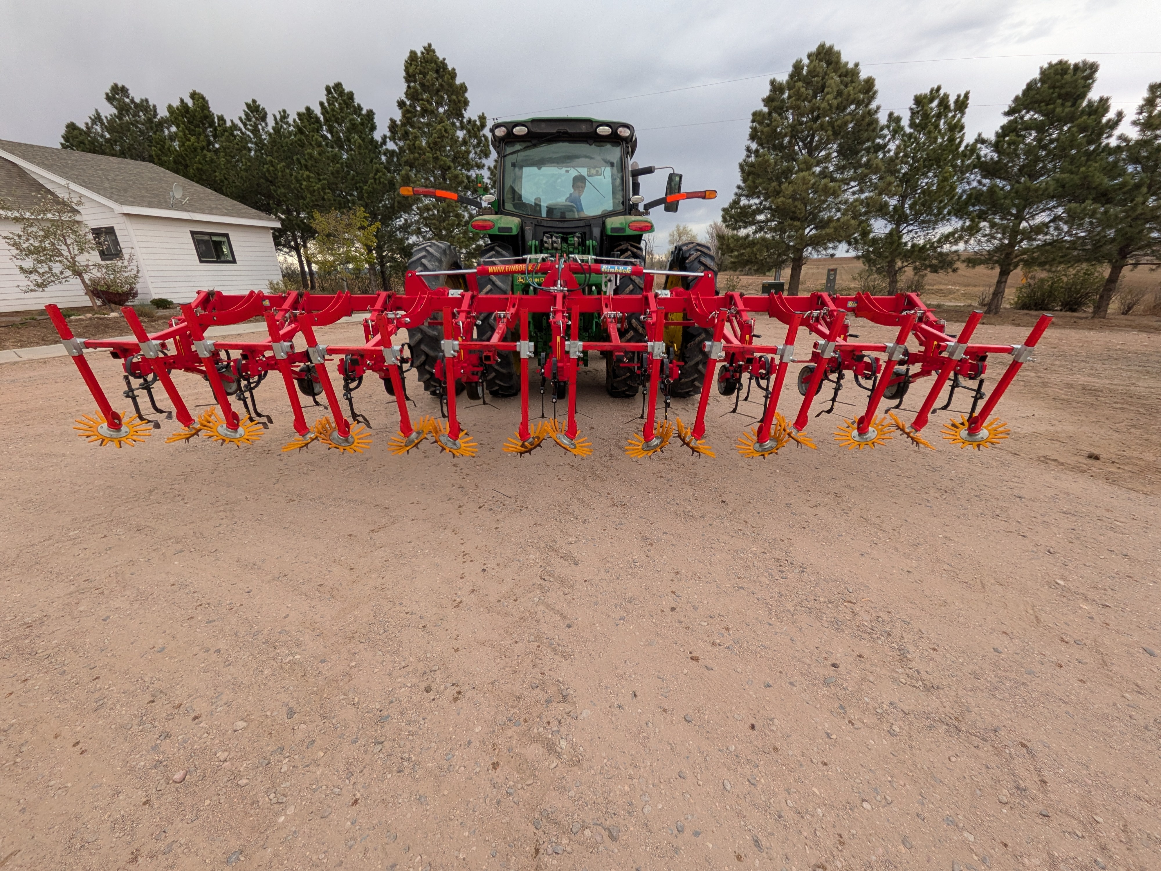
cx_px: 580
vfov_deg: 85.7
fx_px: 470
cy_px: 436
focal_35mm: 14
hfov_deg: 102.1
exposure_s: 1/501
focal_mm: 1.85
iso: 56
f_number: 2.2
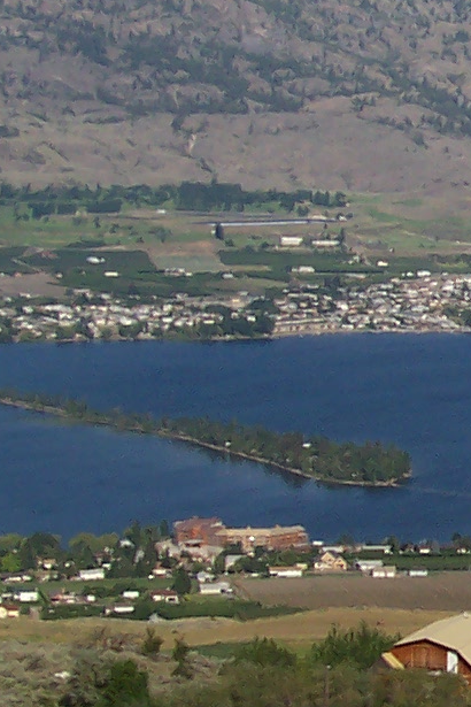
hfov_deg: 8.3
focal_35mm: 158
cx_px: 863
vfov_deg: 13.0
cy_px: 351
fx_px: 3101
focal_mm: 7
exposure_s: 1/500
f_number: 5.6
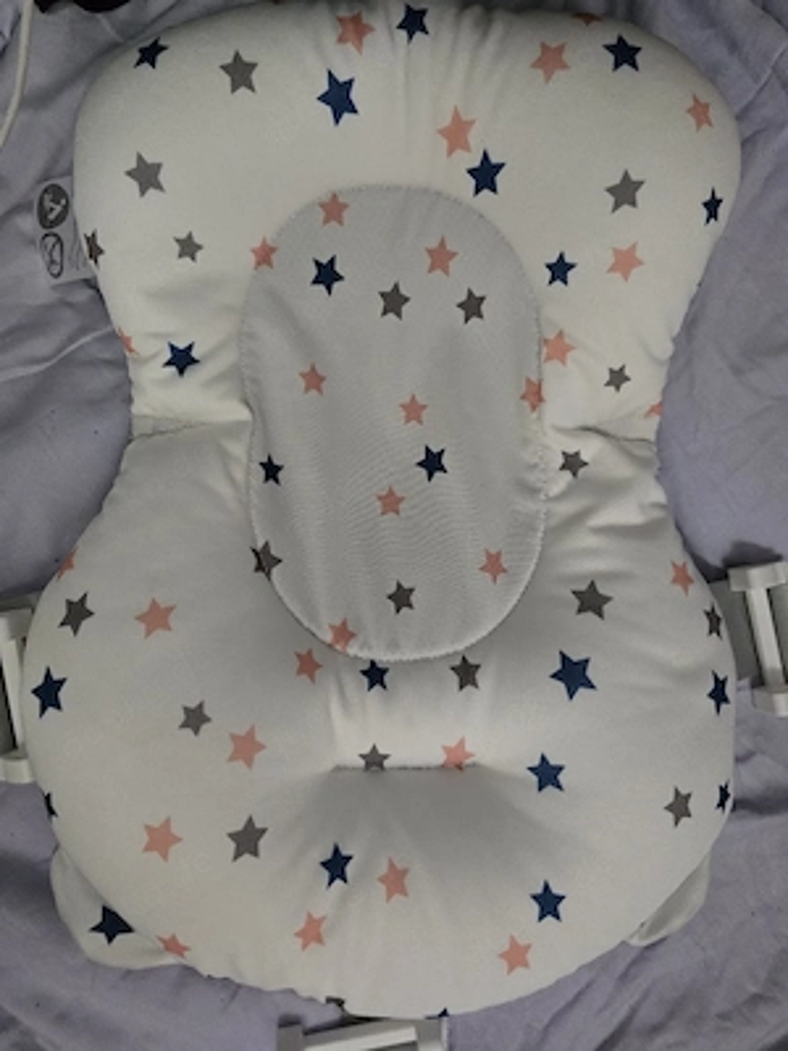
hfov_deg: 58.9
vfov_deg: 73.9
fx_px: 698
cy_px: 526
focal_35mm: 23
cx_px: 394
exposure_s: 1/60.2
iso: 1250
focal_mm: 6.3
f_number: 1.7
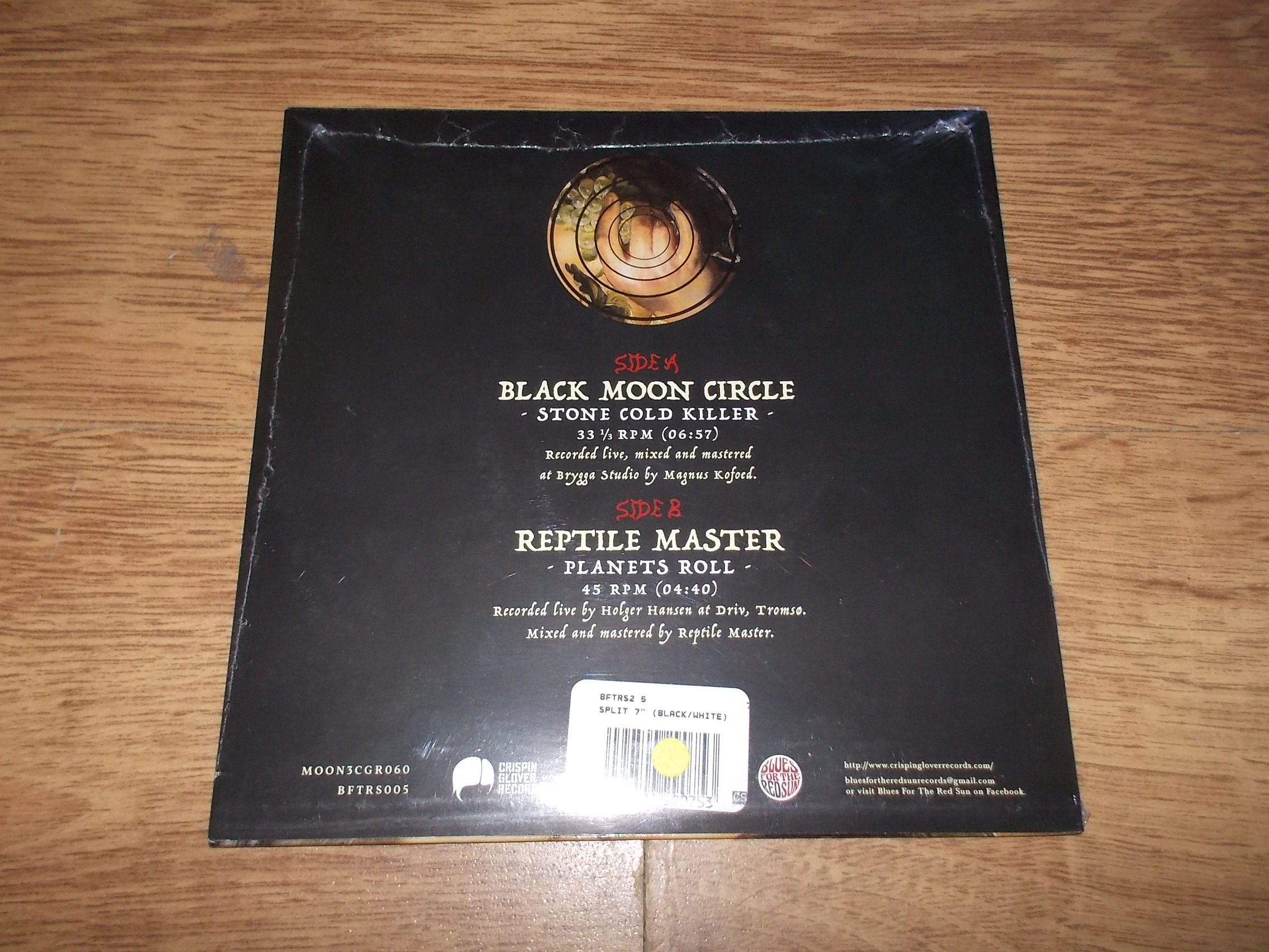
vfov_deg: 48.2
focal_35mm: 29
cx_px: 634
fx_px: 1063
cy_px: 476
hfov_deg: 61.7
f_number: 3.3
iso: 200
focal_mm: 4.1
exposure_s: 1/30
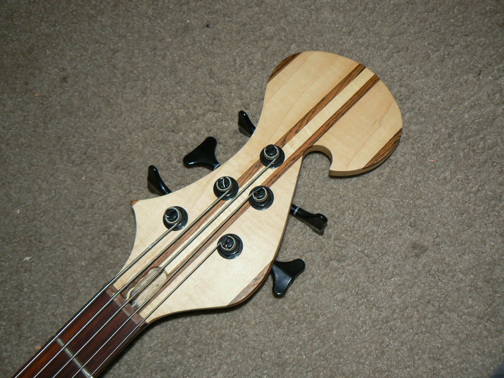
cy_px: 189
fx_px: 524
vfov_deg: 39.7
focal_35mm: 36
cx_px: 252
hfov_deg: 51.4
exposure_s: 1/80
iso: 100
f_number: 2.8
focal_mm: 6
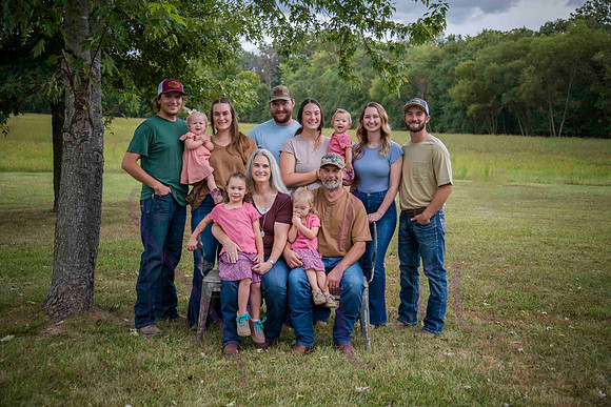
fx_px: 849
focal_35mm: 50
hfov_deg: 39.6
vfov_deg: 27.0
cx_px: 306
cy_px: 204
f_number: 4.2
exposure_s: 1/640
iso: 400
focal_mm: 50
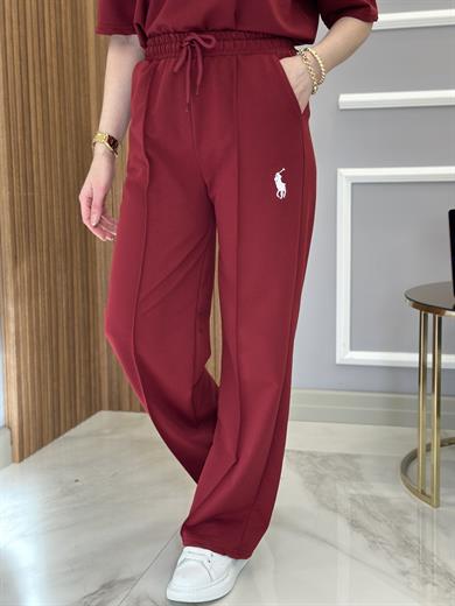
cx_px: 228
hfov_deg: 30.3
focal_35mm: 48
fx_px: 841
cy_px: 303
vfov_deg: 39.7
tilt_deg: -8.0
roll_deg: +0.3
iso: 125
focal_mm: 6.86
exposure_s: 1/100
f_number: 1.78
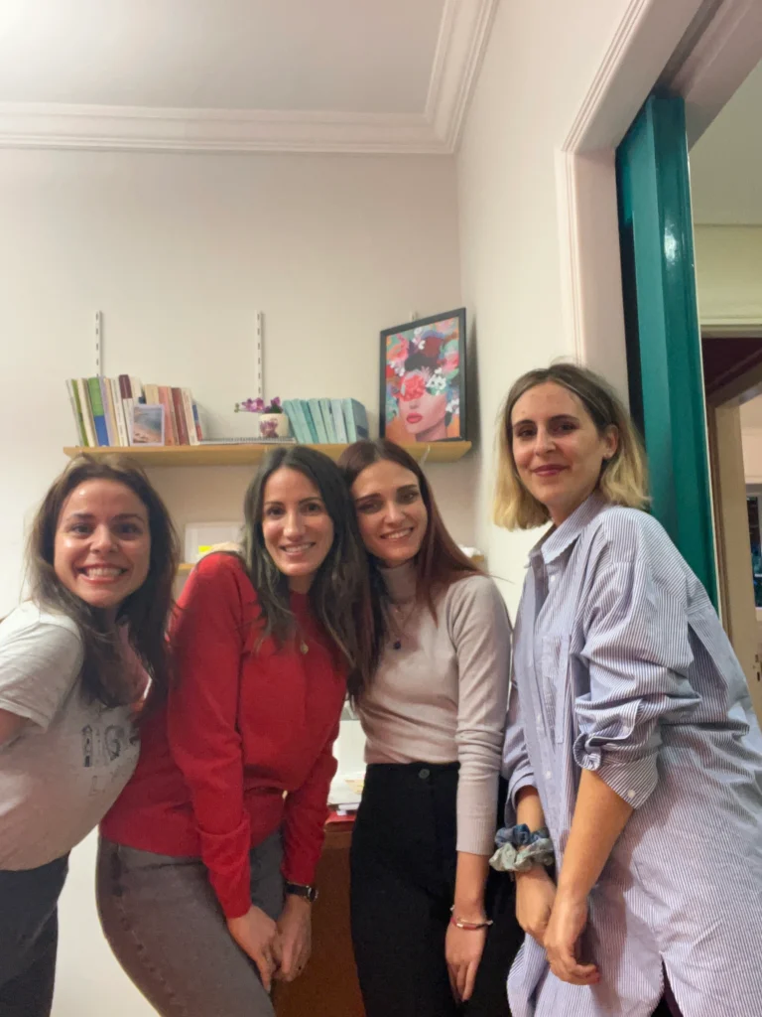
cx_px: 381
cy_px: 508
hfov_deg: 46.8
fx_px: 881
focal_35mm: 30
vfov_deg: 60.0
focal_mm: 2.71
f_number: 2.2
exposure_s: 1/50
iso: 320
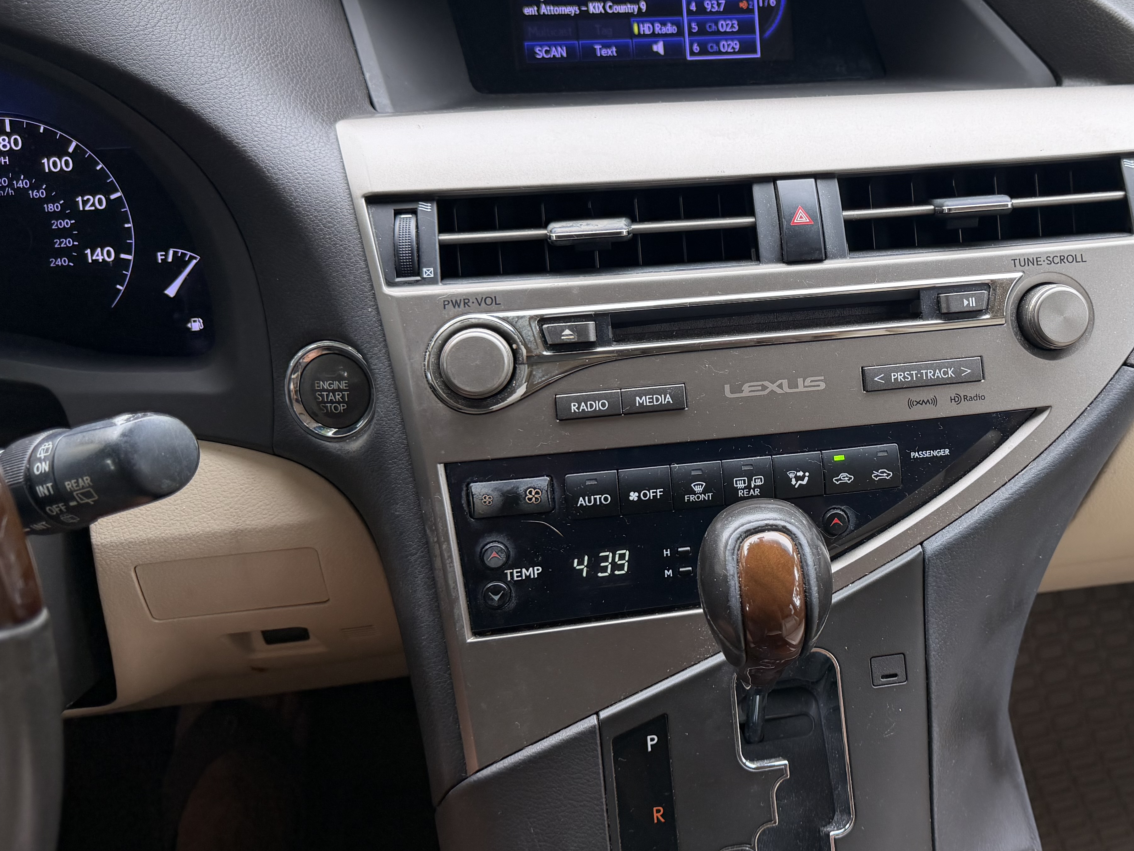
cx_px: 817
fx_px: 1245
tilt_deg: -25.3
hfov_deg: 47.6
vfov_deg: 37.5
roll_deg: -0.4
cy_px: 325
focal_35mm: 38
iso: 125
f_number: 1.78
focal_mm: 6.76
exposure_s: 1/130
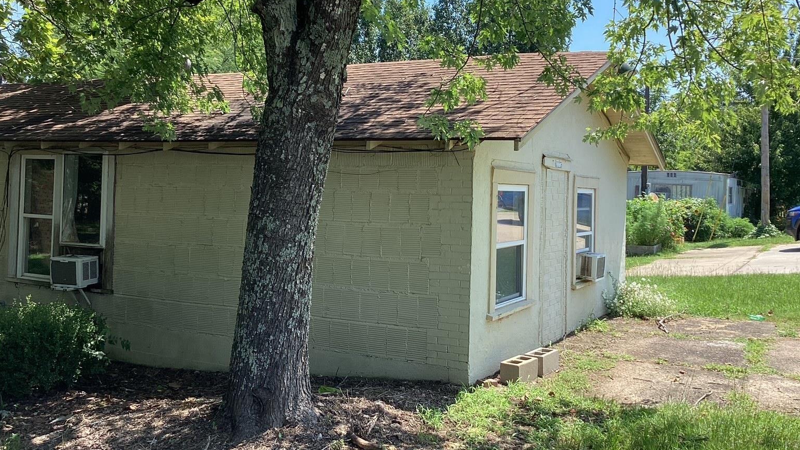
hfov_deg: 55.3
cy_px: 167
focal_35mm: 36
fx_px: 764
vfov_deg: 32.7
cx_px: 417
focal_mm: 3.3
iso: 25
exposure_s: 1/384
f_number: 2.4
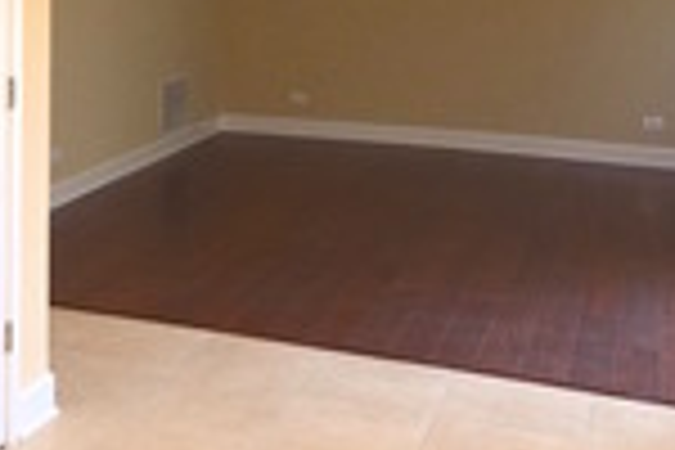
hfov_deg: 30.2
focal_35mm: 64
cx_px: 86
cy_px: -56
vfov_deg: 20.2
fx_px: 1200
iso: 500
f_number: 4
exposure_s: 1/60
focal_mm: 10
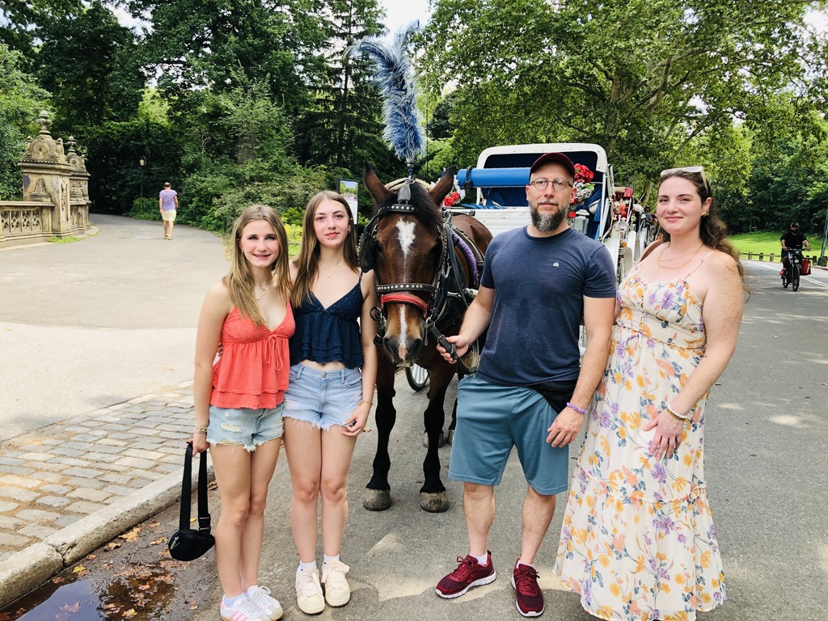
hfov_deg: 63.4
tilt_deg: -8.3
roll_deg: -3.3
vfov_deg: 49.7
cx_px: 414
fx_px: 670
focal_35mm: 28
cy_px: 310
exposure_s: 1/195
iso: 20
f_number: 1.8
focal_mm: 3.99
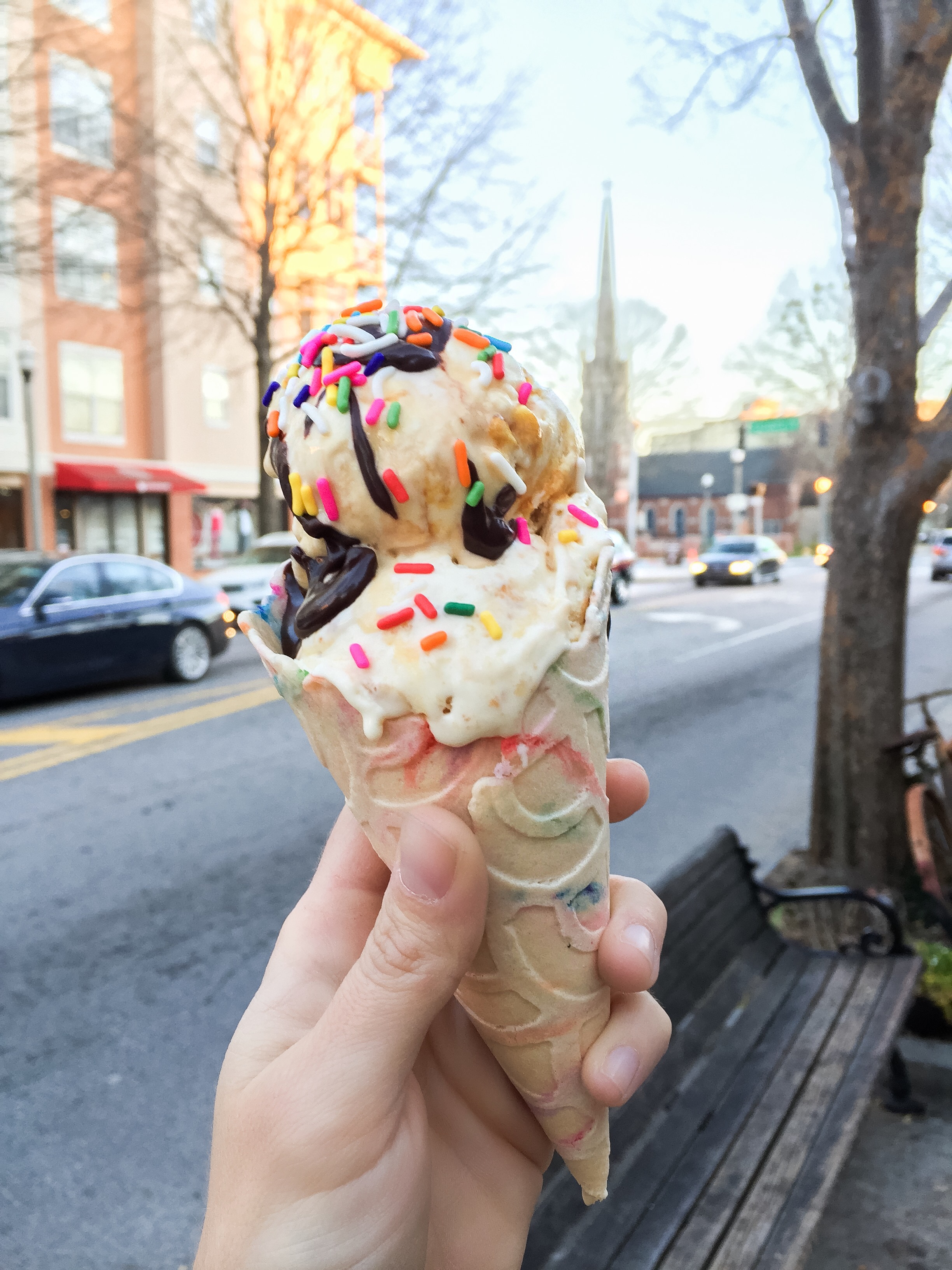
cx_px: 476
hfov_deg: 48.2
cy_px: 635
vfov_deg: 61.7
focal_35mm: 29
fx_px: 1063
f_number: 2.2
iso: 40
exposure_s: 1/30
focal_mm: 4.15
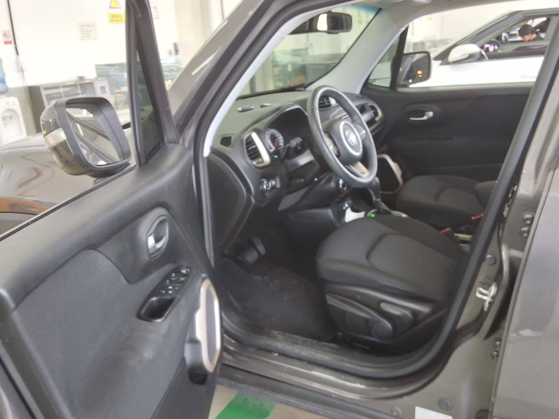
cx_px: 281
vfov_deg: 46.8
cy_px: 208
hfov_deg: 60.0
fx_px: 484
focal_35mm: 30
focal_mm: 2.91
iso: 64
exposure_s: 1/60
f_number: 1.9
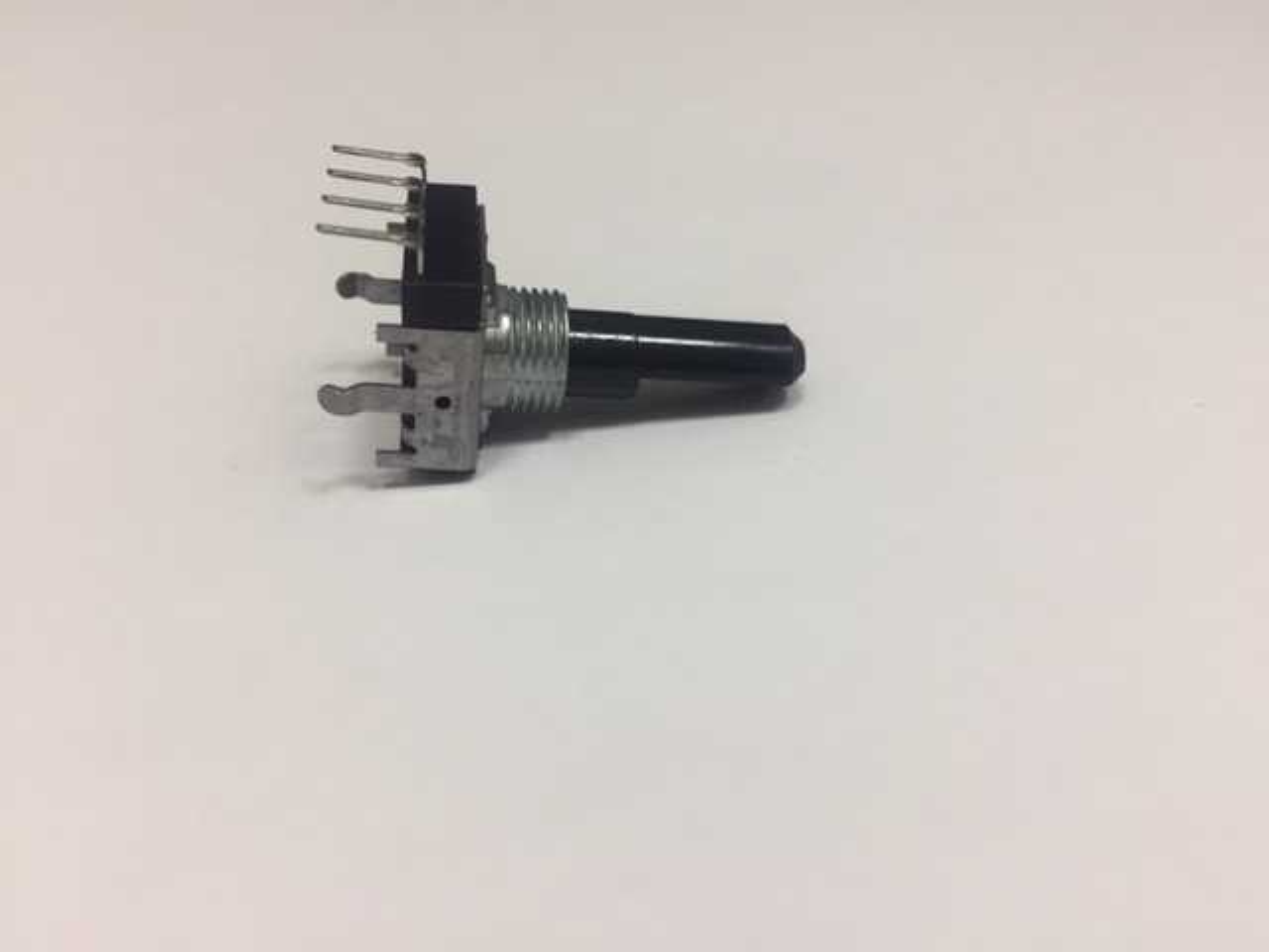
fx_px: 1063
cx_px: 634
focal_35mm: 29
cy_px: 476
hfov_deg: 61.7
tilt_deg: -40.8
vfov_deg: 48.2
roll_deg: +4.6
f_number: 2.2
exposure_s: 1/33
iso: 50
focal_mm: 4.15
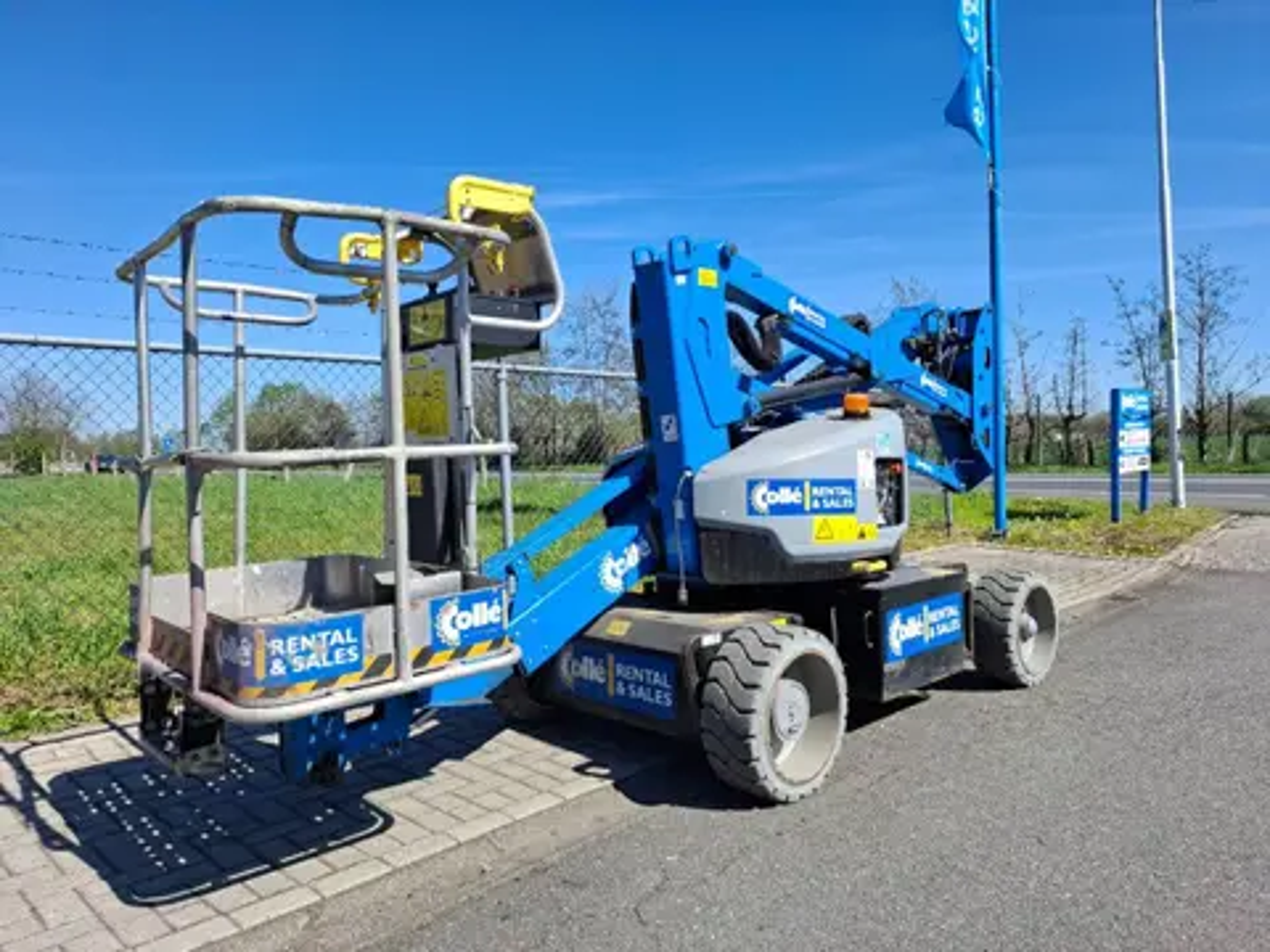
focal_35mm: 23
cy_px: 476
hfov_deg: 73.9
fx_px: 844
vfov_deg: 58.9
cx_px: 635
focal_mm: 5.54
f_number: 1.8
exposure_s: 1/1504
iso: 50
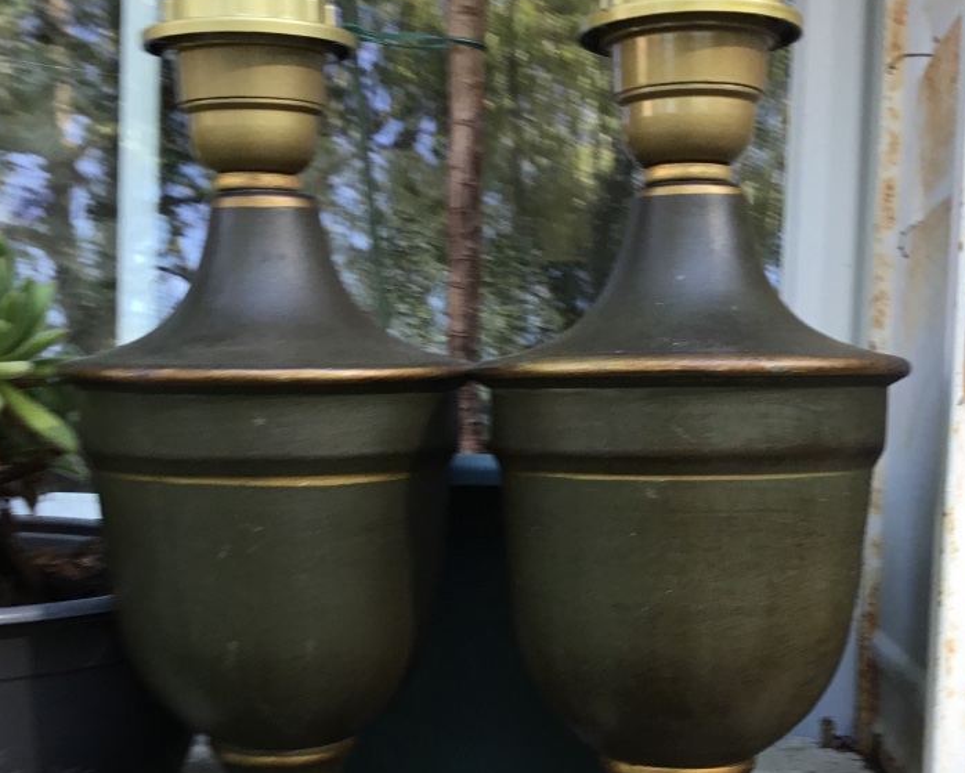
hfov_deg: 36.0
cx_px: 500
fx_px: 1486
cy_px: 658
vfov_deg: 28.3
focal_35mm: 52
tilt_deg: -5.4
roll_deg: -0.8
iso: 40
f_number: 2.4
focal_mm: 3.3
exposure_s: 1/100
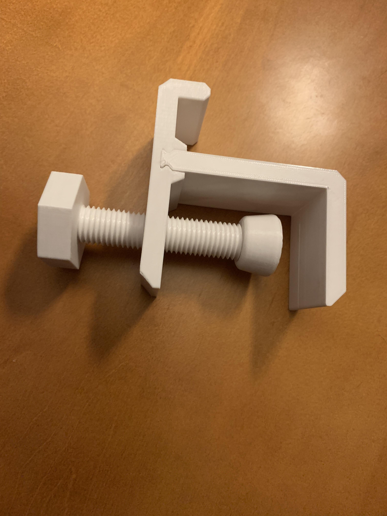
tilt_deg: -77.9
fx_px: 388
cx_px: 194
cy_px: 258
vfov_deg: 67.3
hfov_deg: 53.1
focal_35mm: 26
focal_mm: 4.25
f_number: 1.8
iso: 500
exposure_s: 1/30
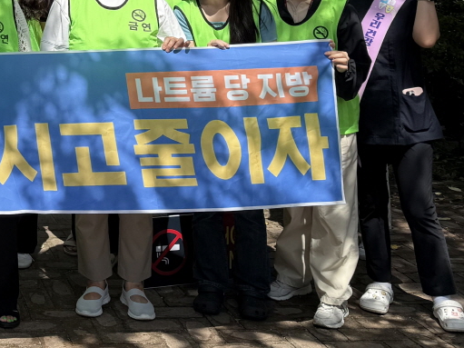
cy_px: -34
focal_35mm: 71
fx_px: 951
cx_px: -104
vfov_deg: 19.8
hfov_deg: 24.6
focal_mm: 6.76
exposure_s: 1/3584
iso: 80
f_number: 1.78
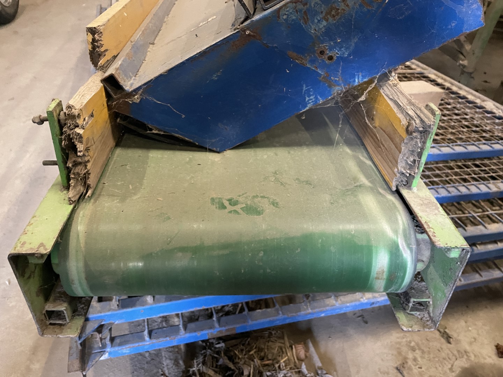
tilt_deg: -39.5
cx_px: 252
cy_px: 188
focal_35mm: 26
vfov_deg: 53.1
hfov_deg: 67.3
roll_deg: -7.1
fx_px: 378
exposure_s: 1/25
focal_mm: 4.2
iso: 640
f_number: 1.6
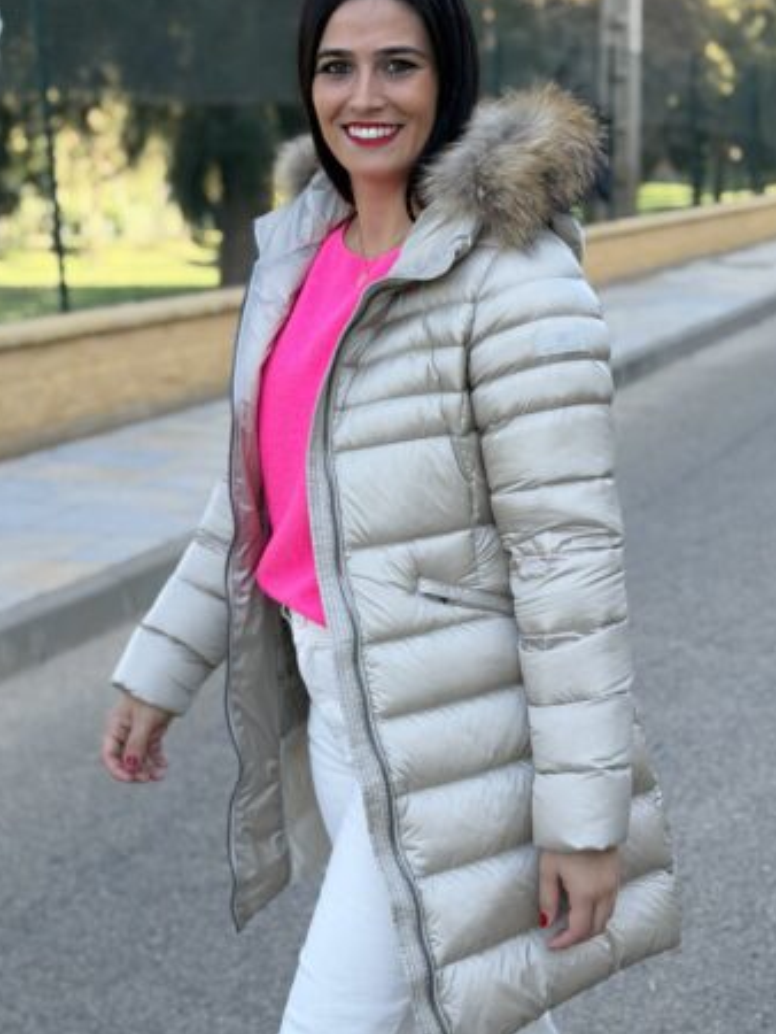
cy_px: 515
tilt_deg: -8.2
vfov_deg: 30.3
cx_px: 464
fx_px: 1911
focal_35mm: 64
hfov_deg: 22.9
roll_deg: -2.7
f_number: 1.78
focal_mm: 6.76
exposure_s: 1/778
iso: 80
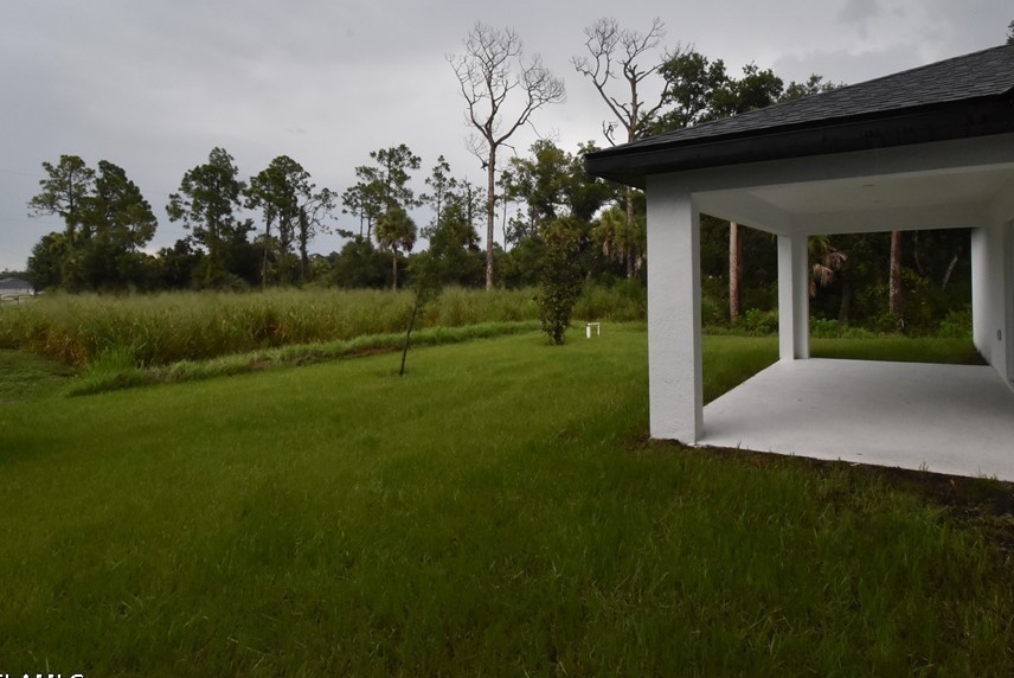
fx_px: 536
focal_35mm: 19
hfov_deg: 86.2
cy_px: 274
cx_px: 585
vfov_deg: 64.1
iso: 1600
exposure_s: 1/200
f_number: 22
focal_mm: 10
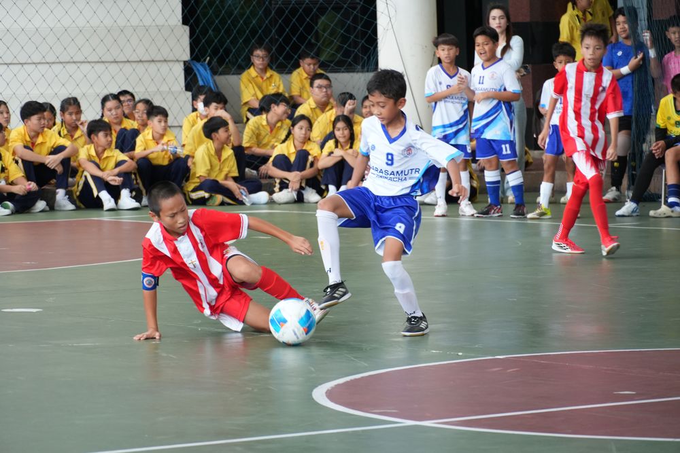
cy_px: 226
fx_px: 3769
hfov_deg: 10.3
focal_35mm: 200
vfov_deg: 6.9
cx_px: 340
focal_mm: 133
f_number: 5.6
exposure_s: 1/320
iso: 1000
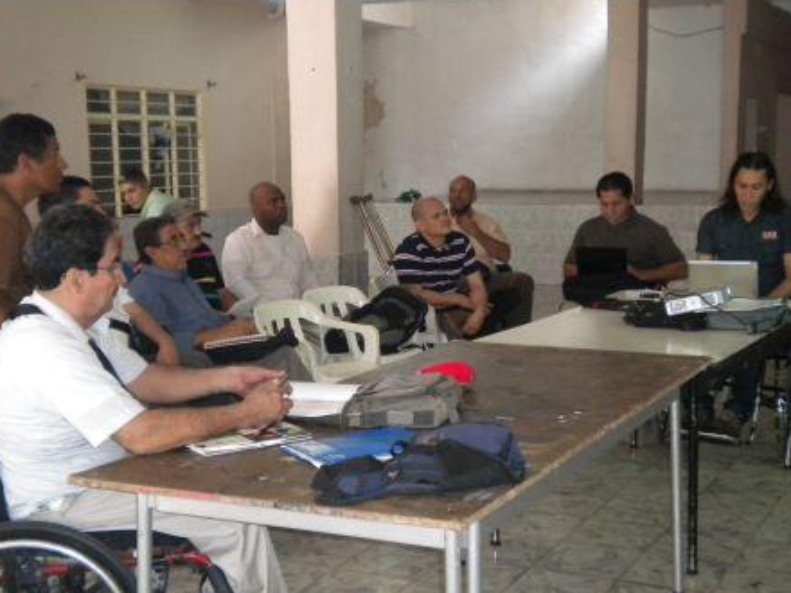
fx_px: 1211
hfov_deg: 36.2
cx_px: 390
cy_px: 296
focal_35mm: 53
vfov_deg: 27.5
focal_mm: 9.3
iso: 449
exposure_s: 1/30
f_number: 3.9
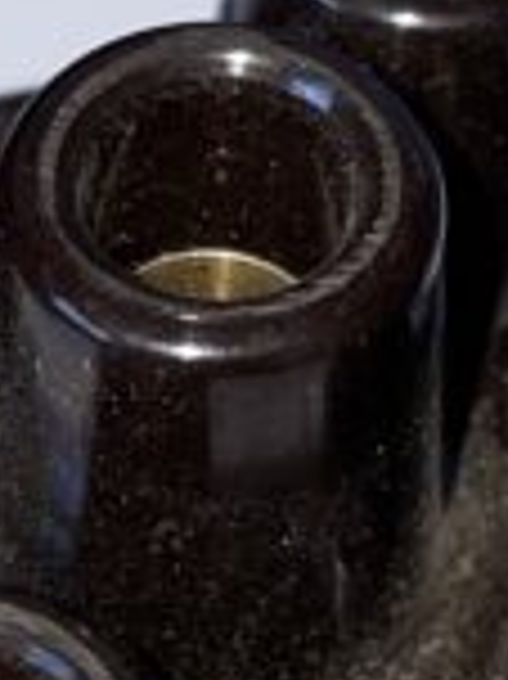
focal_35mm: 176
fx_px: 3449
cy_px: 311
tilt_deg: -51.4
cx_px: 162
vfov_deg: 11.2
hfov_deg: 8.4
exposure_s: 1/74
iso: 32
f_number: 1.6
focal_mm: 4.2
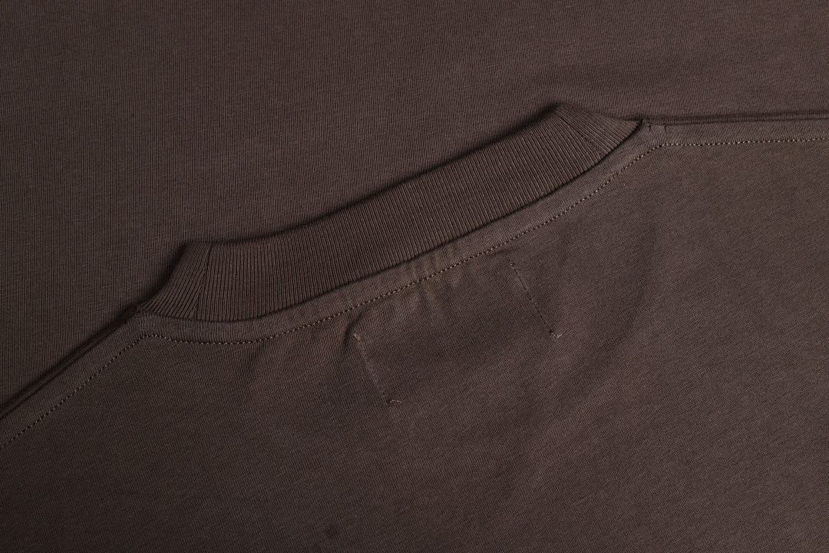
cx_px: 414
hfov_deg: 39.6
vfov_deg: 27.0
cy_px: 276
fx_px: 1151
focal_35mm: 50
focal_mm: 50
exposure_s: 1/125
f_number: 14
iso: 100
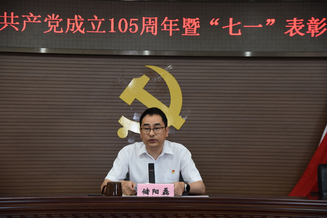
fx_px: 636
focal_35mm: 70
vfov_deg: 19.5
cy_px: 109
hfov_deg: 28.8
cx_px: 164
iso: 1000
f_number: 4
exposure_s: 1/60
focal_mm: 70
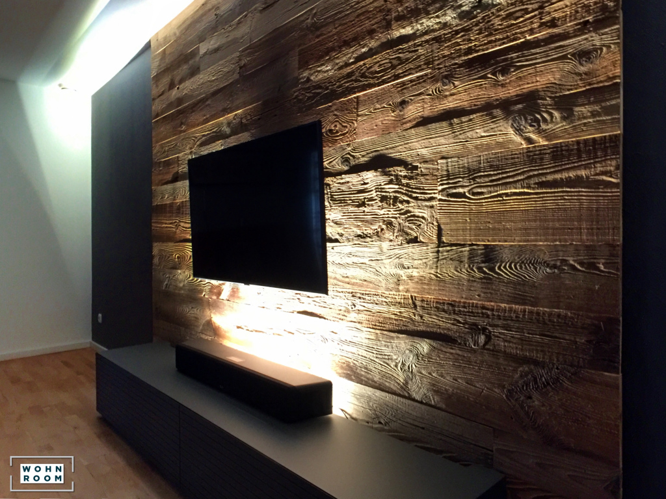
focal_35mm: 29
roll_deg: -1.5
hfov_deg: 61.7
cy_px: 250
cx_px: 333
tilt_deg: +1.1
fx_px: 558
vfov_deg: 48.2
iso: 160
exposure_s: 1/4
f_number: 2.2
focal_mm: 4.15
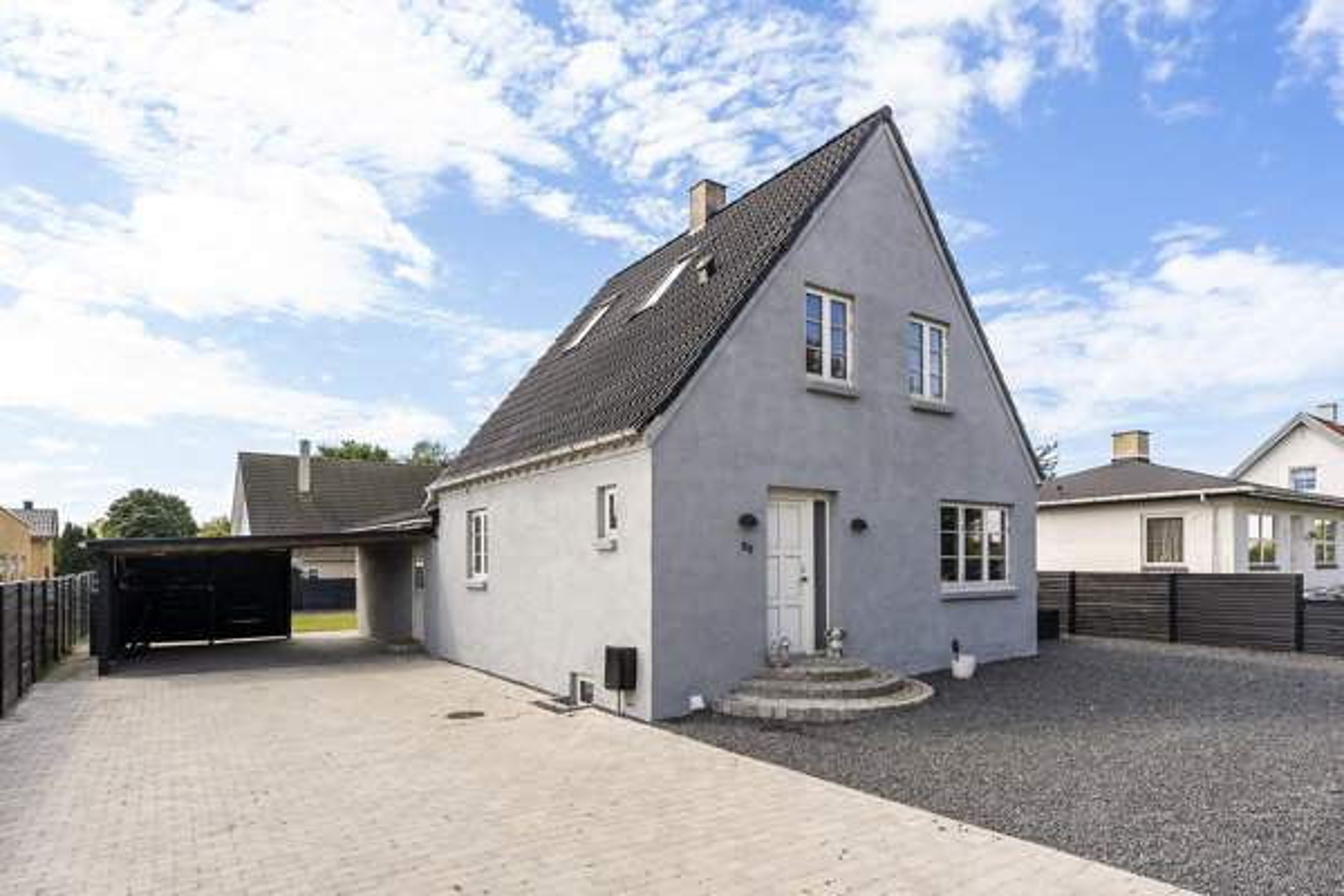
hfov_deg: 86.9
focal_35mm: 19
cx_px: 672
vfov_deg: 64.6
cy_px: 448
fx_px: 709
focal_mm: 19
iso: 200
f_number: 8
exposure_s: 1/200
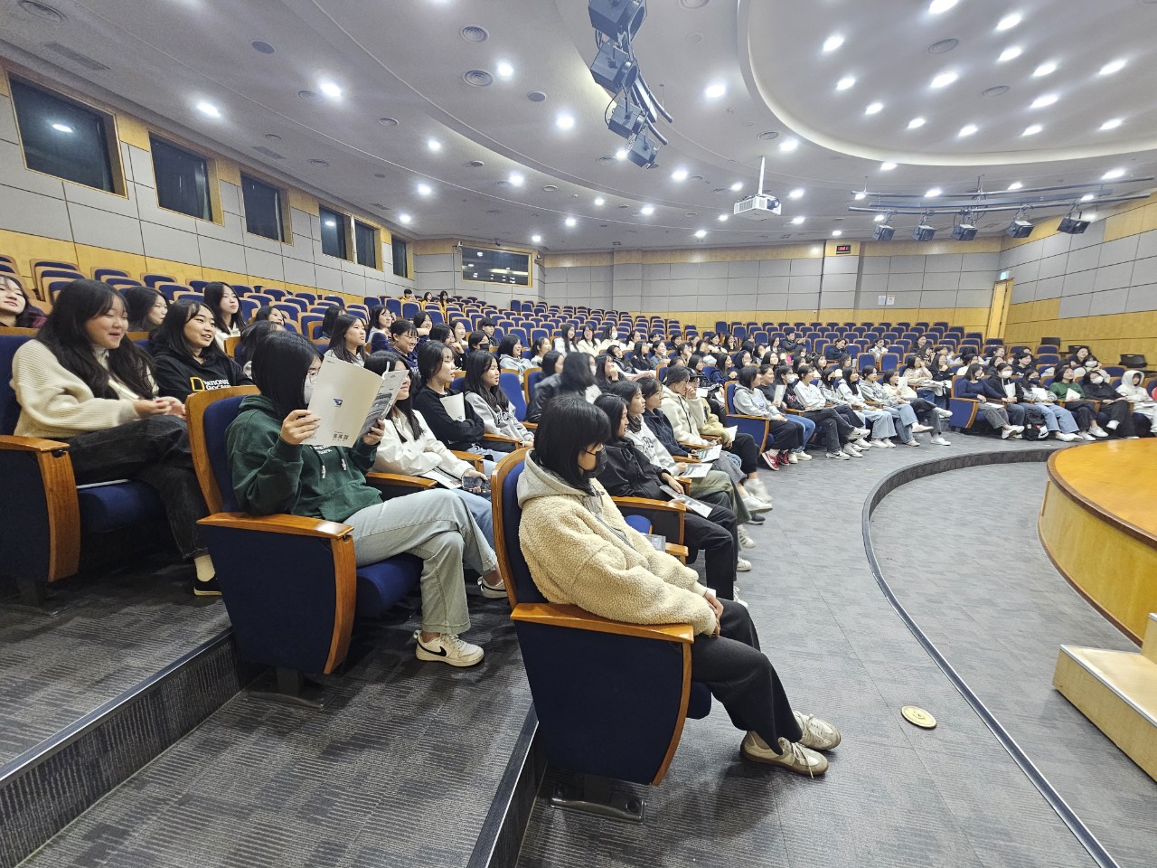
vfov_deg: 89.9
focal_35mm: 13
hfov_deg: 106.2
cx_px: 578
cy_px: 434
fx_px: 435
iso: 320
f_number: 2.2
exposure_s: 1/30
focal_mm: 2.2
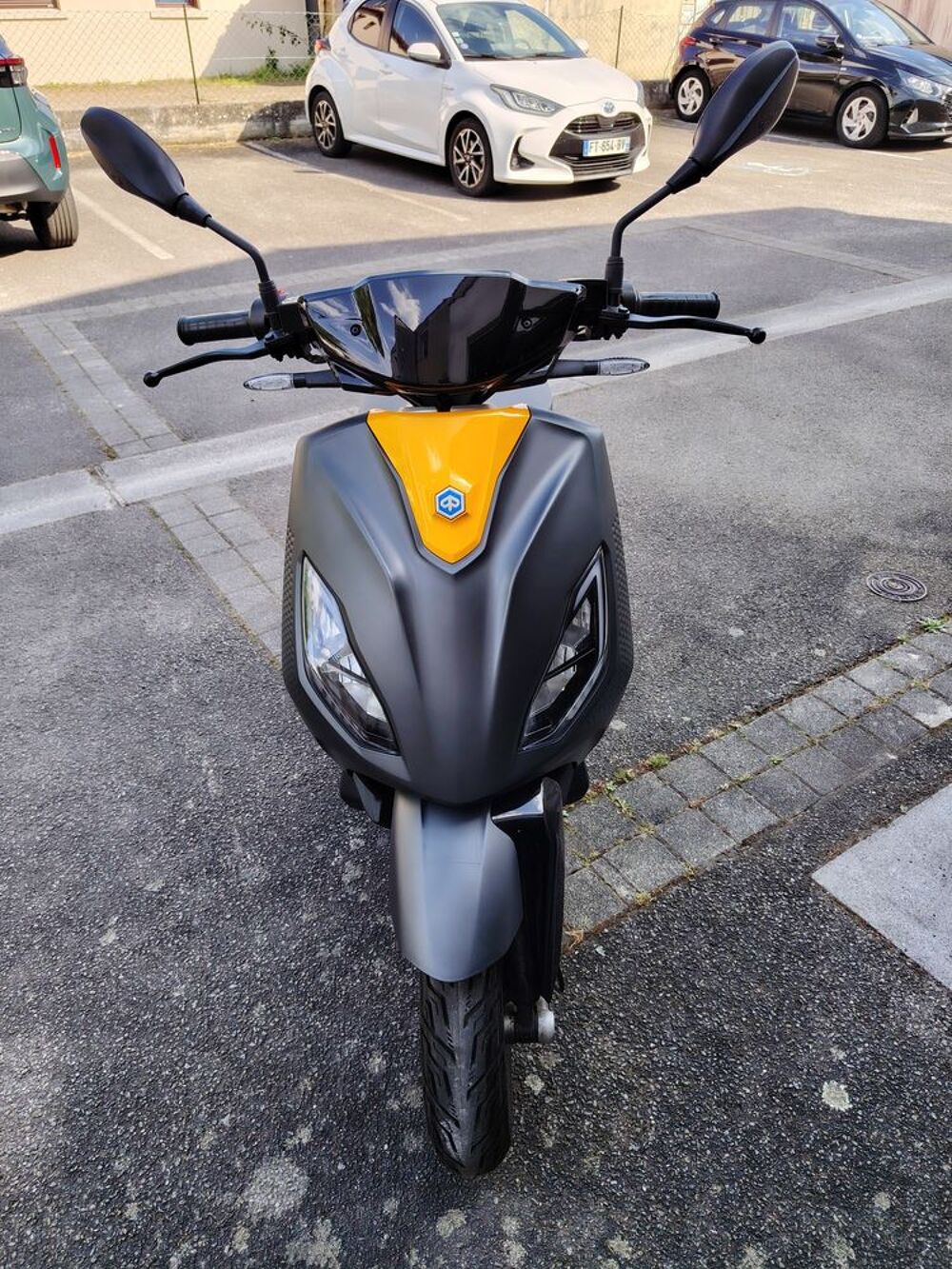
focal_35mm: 24
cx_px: 476
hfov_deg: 56.8
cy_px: 634
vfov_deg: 71.6
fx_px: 880
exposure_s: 1/238
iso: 100
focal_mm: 5.25
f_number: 1.75
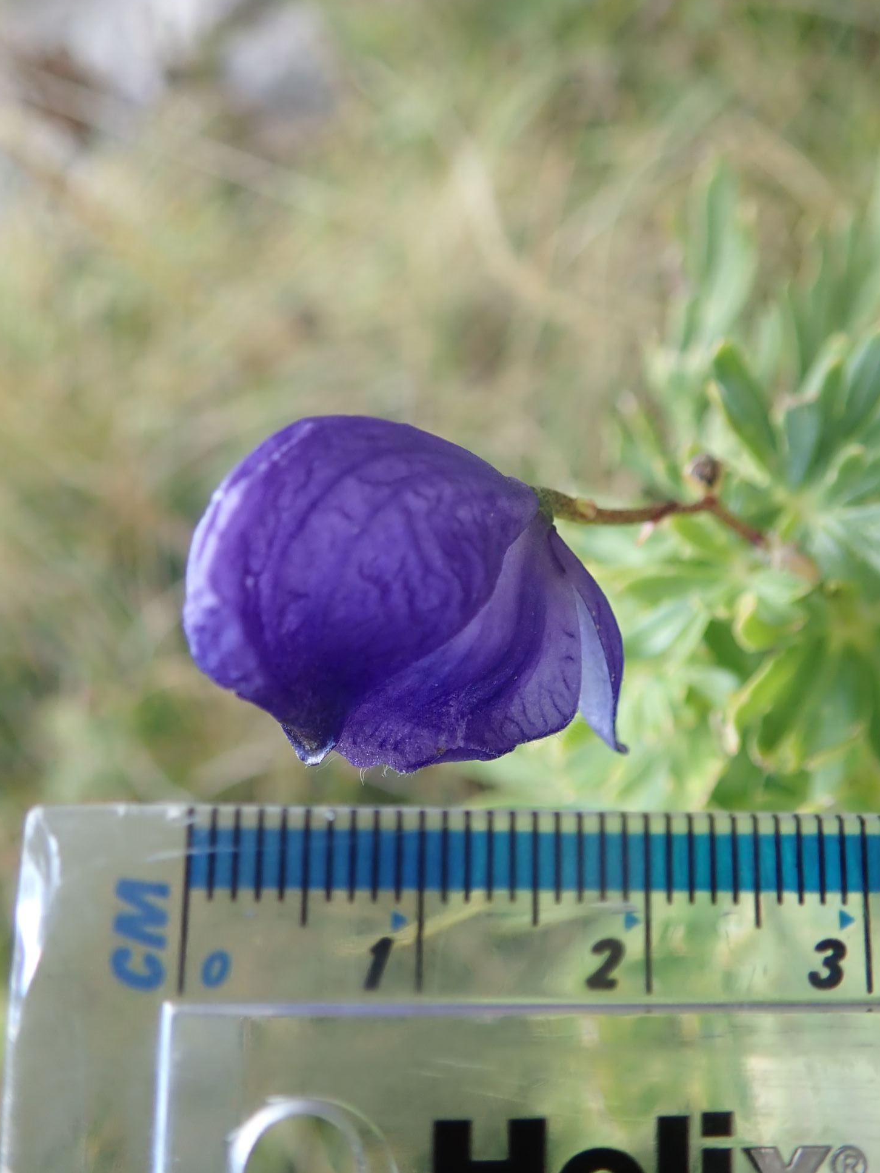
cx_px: 452
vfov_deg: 58.3
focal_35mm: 31
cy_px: 579
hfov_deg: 45.5
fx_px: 1050
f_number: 2.3
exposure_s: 1/125
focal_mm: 5.5
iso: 125
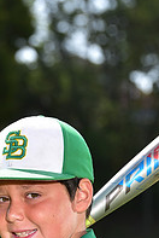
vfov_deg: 5.8
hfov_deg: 3.9
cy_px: 332
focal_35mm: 353
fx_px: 2330
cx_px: 40
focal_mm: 120
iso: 100
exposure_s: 1/250
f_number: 5.6
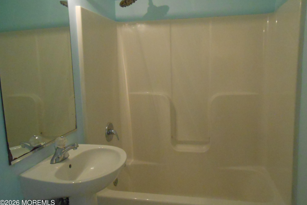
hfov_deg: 65.5
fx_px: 239
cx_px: 158
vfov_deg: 46.4
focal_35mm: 28
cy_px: 94
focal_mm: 4.6
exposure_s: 1/60
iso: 800
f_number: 3.5
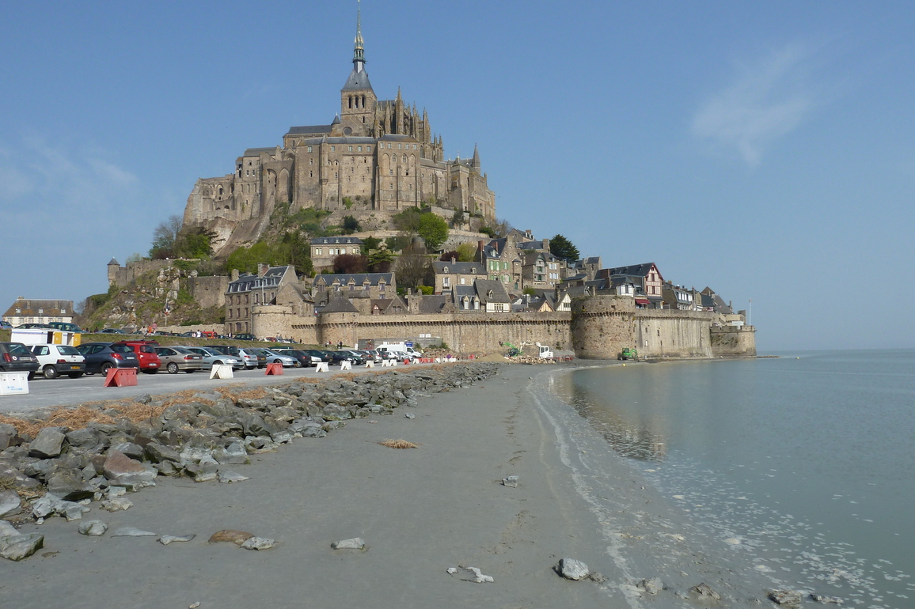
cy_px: 304
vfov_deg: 47.9
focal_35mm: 27
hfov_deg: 67.4
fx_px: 686
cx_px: 446
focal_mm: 4.1
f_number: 5.6
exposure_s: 1/400
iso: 80
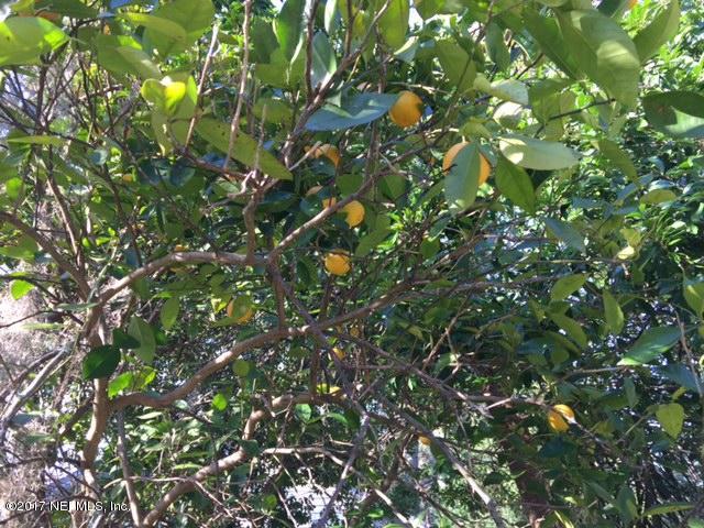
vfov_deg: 48.2
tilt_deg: +28.5
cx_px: 352
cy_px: 264
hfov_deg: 61.7
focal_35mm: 29
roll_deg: +0.2
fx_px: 590
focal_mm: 4.15
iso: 32
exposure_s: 1/104
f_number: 2.2
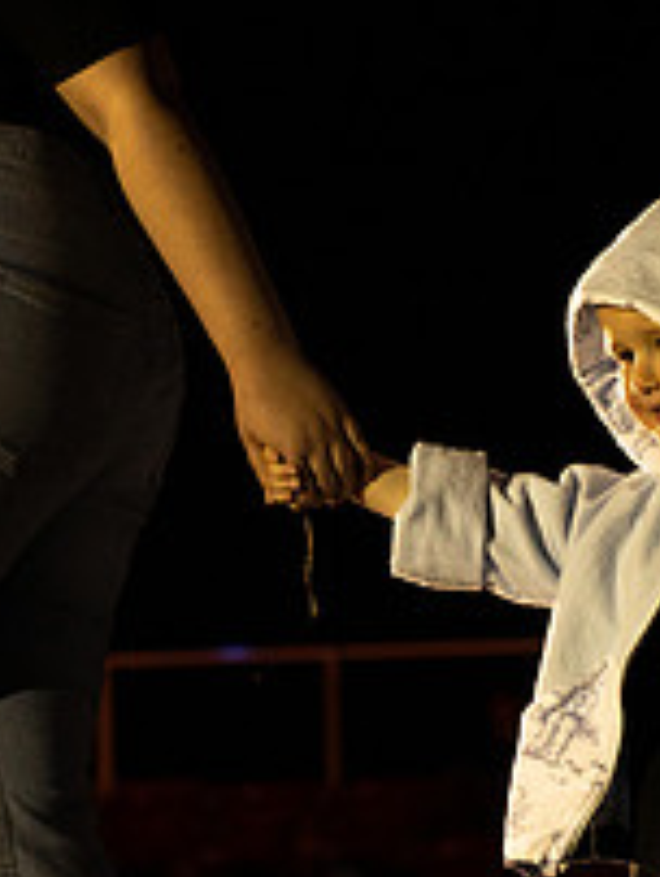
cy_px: 588
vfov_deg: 9.5
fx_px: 5251
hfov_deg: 7.2
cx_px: 252
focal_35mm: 207
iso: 1000
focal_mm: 70
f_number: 4
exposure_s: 1/250
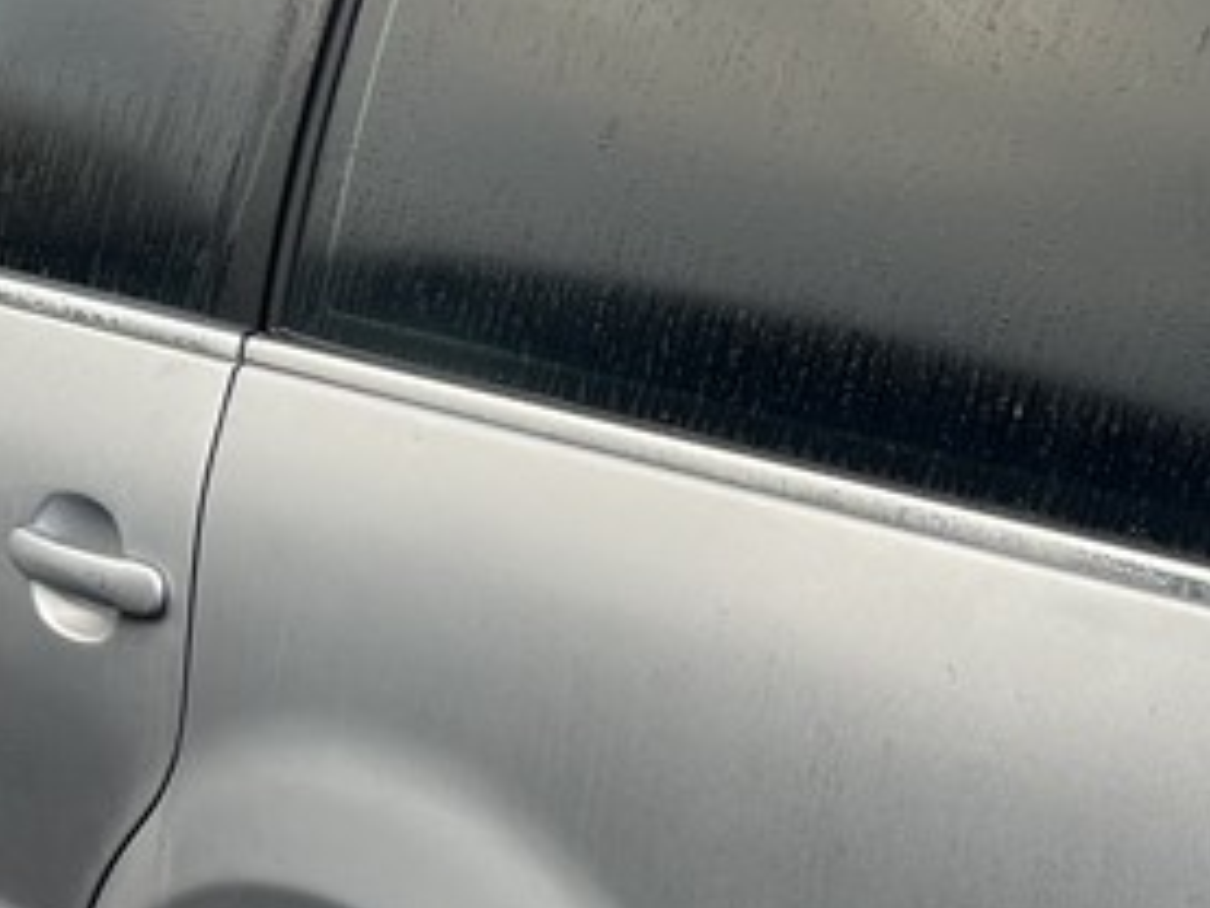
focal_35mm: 96
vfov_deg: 15.4
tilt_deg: -16.9
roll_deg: -2.2
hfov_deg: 20.1
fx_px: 3357
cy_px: 655
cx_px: 1079
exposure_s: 1/145
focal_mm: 5.7
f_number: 1.5
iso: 32
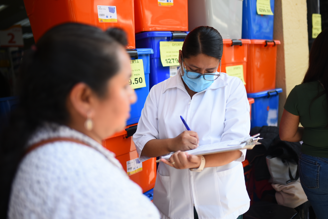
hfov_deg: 54.4
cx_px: 164
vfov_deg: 37.9
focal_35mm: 35
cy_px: 110
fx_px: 319
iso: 320
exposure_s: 1/2000
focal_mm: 35
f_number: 1.8
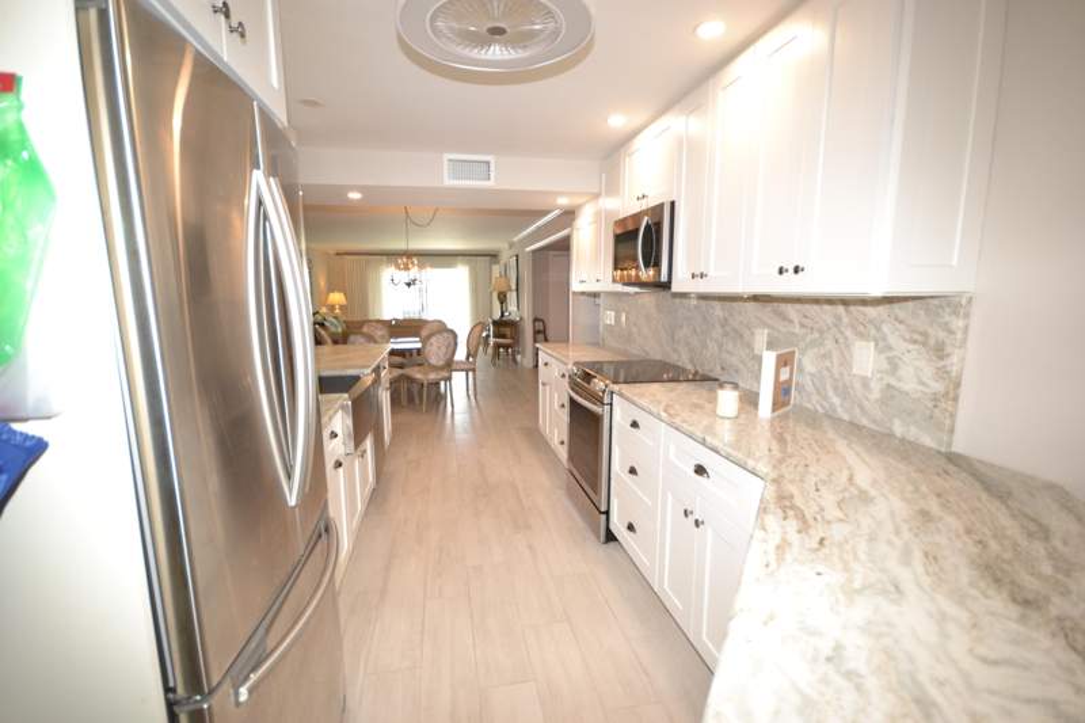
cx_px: 542
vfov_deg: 72.0
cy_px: 362
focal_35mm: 16
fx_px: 497
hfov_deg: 95.0
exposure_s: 1/60
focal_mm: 11
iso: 500
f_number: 4.2
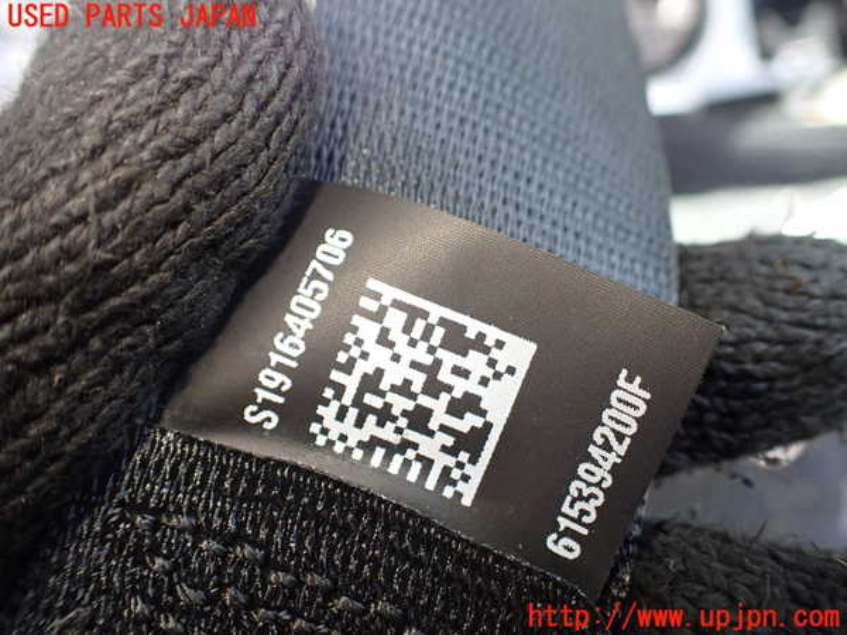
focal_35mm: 30
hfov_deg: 60.0
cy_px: 318
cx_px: 424
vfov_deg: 46.8
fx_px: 734
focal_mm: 5.4
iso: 250
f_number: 2.3
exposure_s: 1/125
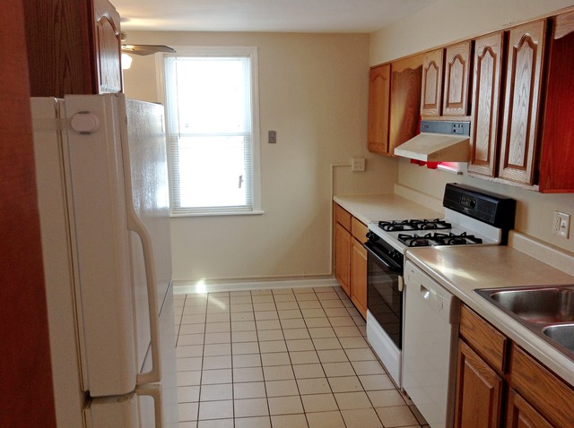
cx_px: 287
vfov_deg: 40.6
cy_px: 214
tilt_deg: -10.0
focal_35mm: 35
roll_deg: -2.1
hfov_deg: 52.7
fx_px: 579
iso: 64
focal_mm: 4.28
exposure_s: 1/40
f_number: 2.4
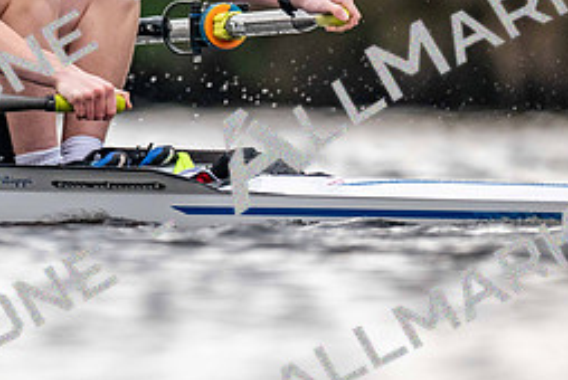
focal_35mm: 1369
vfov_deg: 1.0
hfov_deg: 1.5
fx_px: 21624
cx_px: 31
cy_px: 3
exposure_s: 1/2500
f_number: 4
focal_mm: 600
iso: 2500
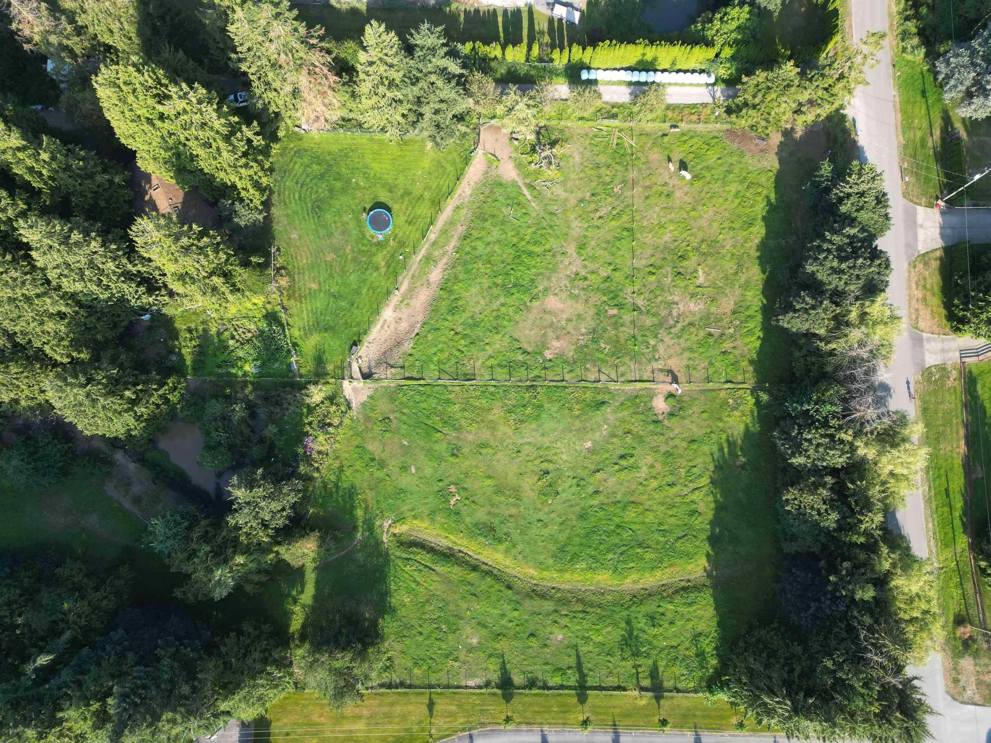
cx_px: 496
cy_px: 372
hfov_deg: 71.6
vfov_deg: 56.8
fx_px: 687
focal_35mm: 24
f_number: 1.7
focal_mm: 6.72
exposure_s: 1/640
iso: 100
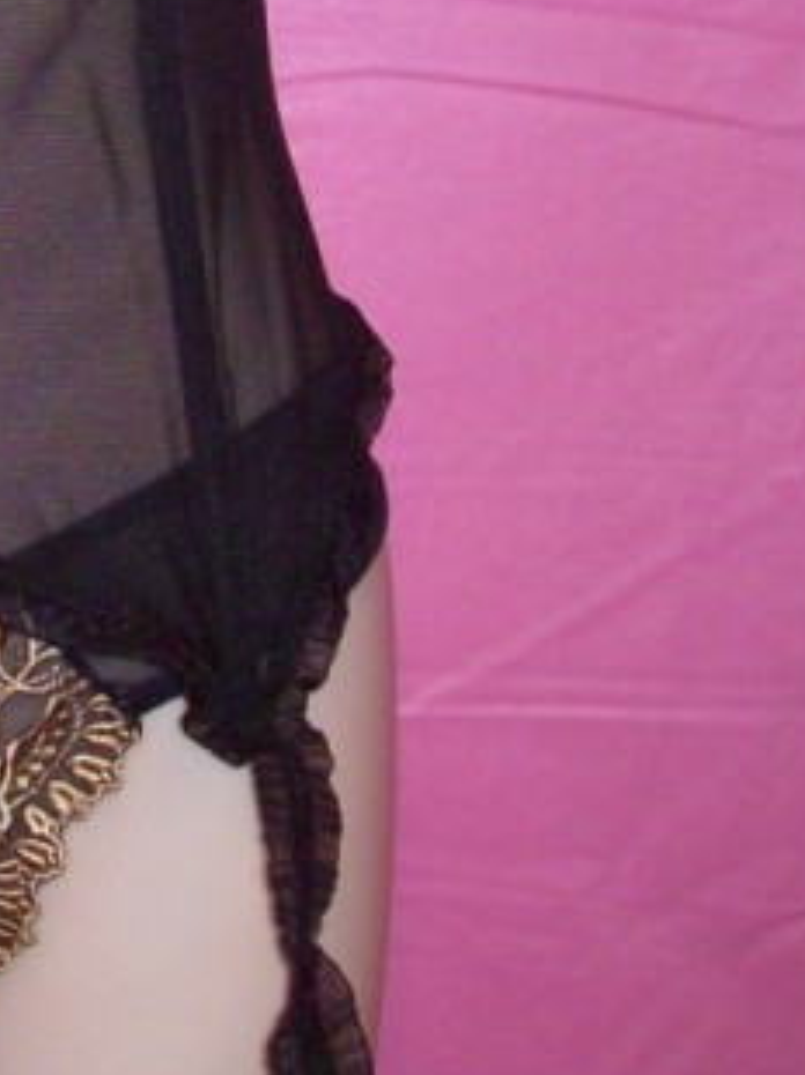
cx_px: -108
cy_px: -55
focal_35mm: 93
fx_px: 2888
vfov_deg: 20.3
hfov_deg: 15.4
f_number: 2.7
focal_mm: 6
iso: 80
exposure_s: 1/64
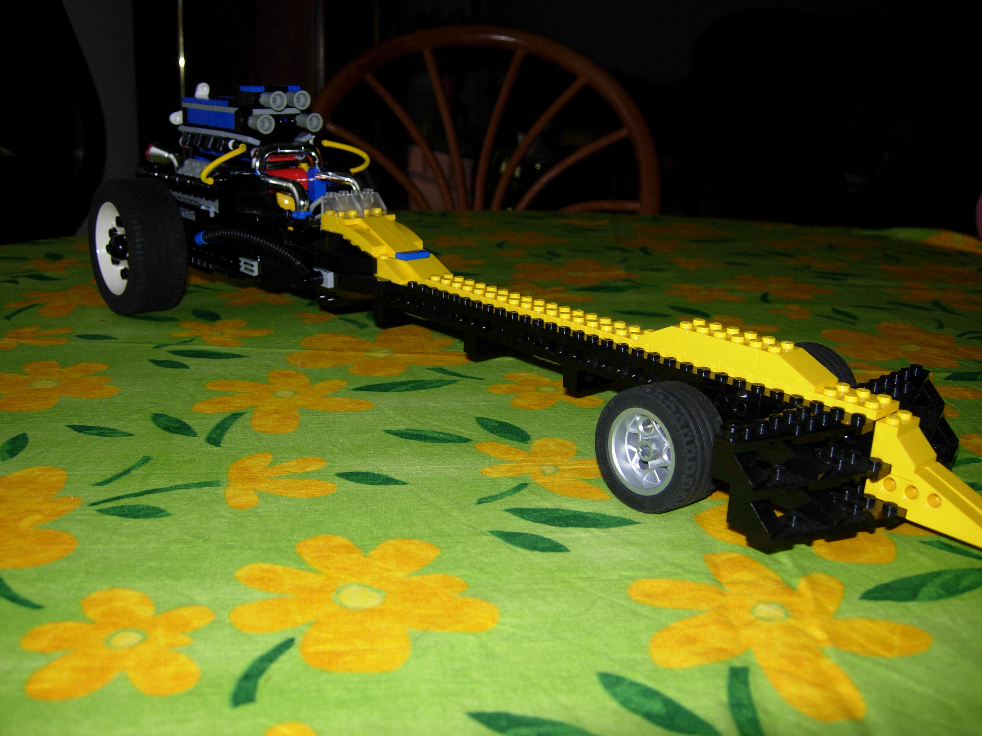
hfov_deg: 51.4
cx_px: 491
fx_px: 1021
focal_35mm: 36
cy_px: 368
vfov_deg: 39.7
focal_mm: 7.5
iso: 50
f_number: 2.7
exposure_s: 1/45.2
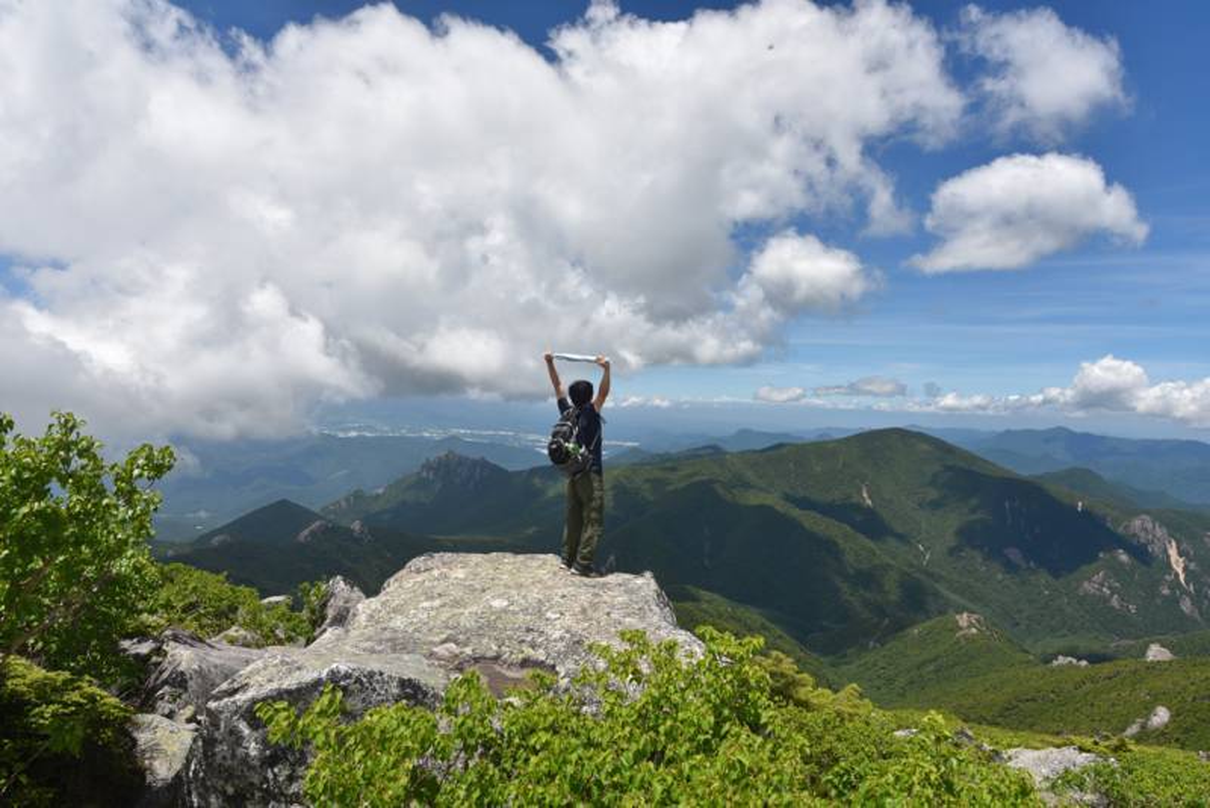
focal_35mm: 20
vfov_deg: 62.0
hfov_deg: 84.0
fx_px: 672
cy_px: 404
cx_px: 605
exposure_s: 1/500
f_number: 11
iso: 250
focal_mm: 20
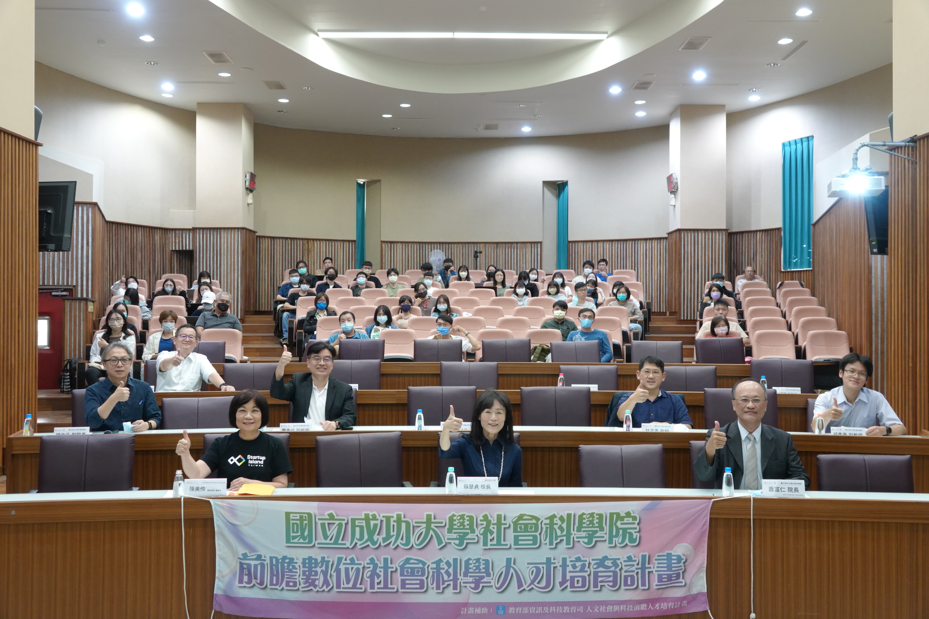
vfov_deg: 38.9
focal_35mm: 34
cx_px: 464
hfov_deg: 55.8
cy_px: 310
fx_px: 877
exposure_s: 1/30
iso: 800
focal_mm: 12.33
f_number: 2.8
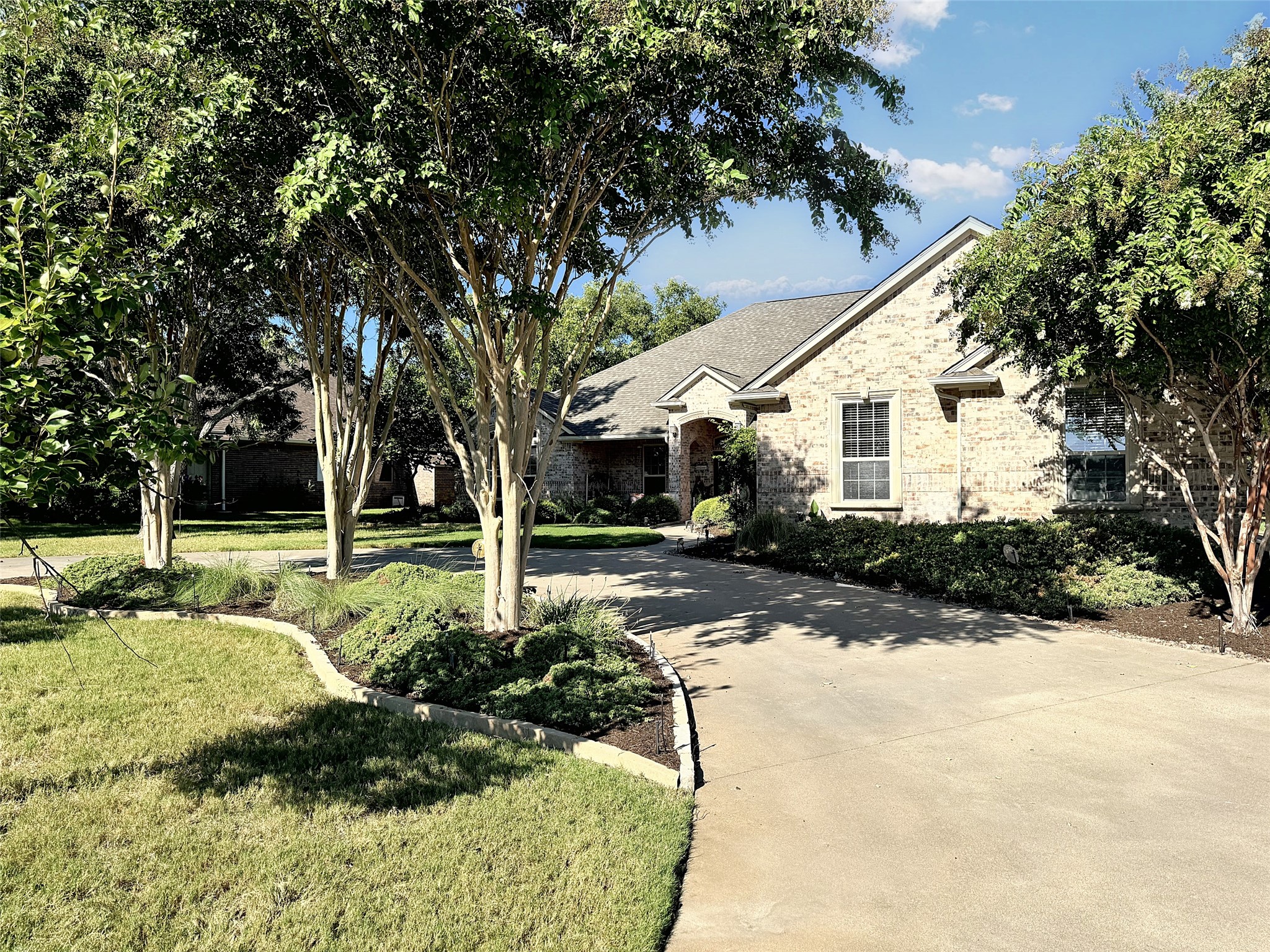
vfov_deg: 56.8
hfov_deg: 71.6
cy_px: 476
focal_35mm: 24
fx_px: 881
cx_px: 635
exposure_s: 1/3922
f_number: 1.8
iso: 80
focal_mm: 6.8
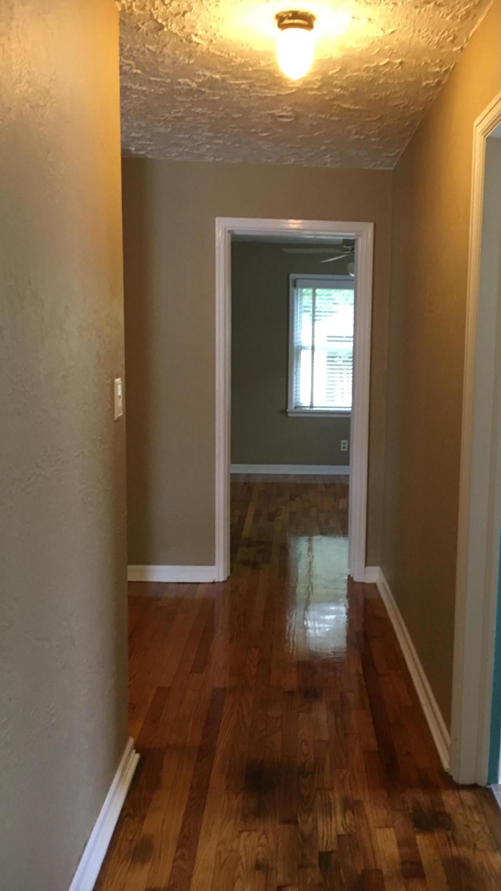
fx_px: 756
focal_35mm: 32
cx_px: 333
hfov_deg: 36.3
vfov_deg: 61.0
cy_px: 443
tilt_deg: -5.5
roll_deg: -1.8
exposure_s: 1/30
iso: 160
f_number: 2.2
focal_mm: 4.15
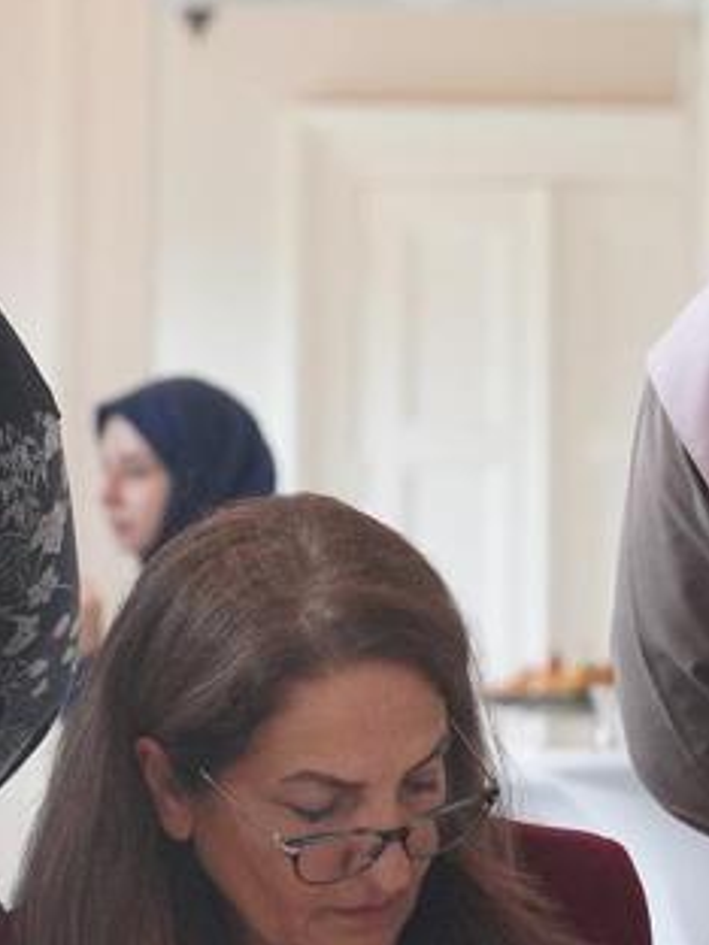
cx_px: 385
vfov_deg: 7.9
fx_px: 6800
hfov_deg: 6.0
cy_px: 659
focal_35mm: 249
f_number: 4
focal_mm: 70
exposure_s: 1/160
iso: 3200
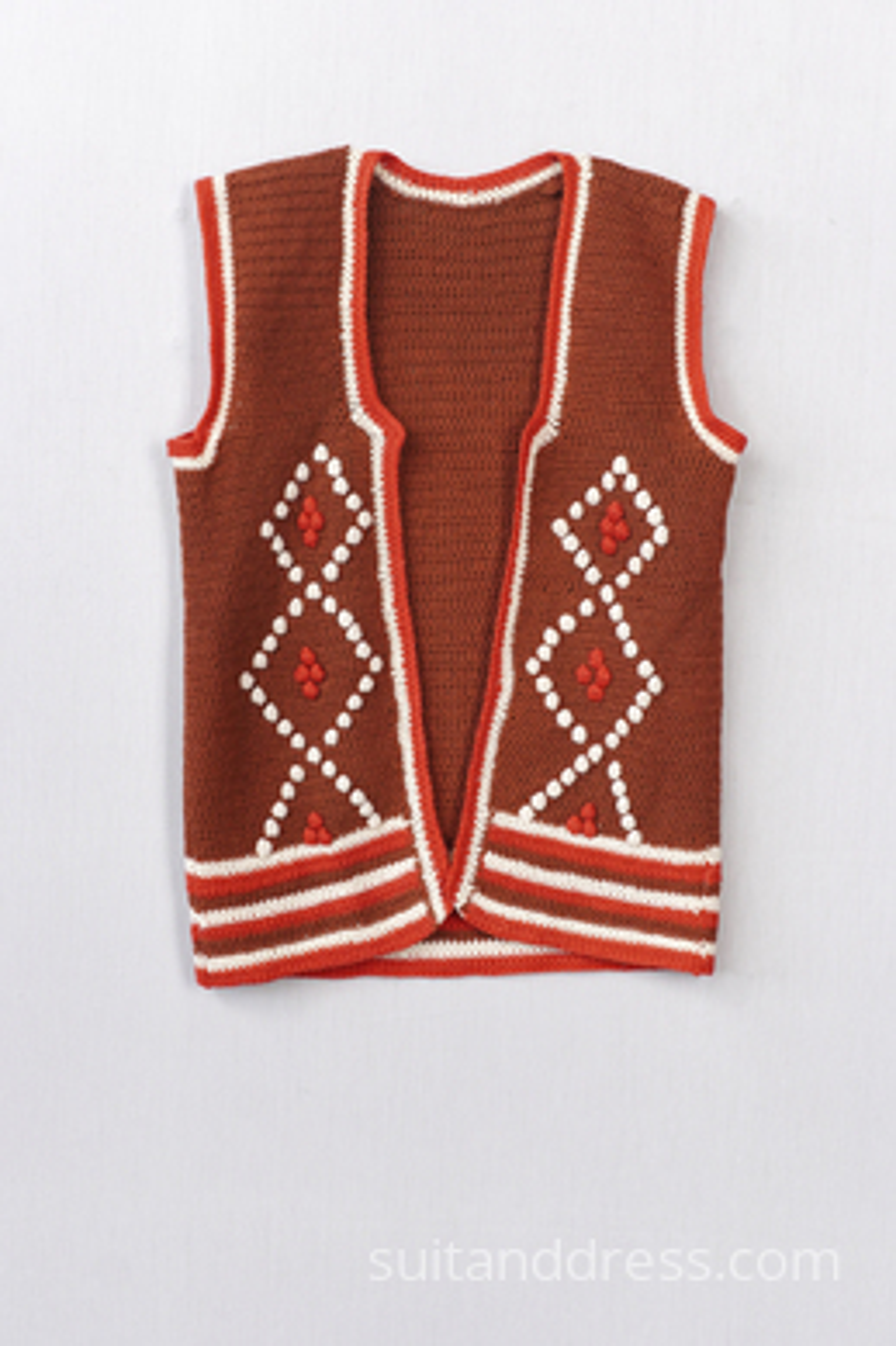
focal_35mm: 48
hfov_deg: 28.1
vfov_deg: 41.1
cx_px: 448
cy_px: 673
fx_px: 1793
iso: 320
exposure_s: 1/60
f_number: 5.6
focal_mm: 32
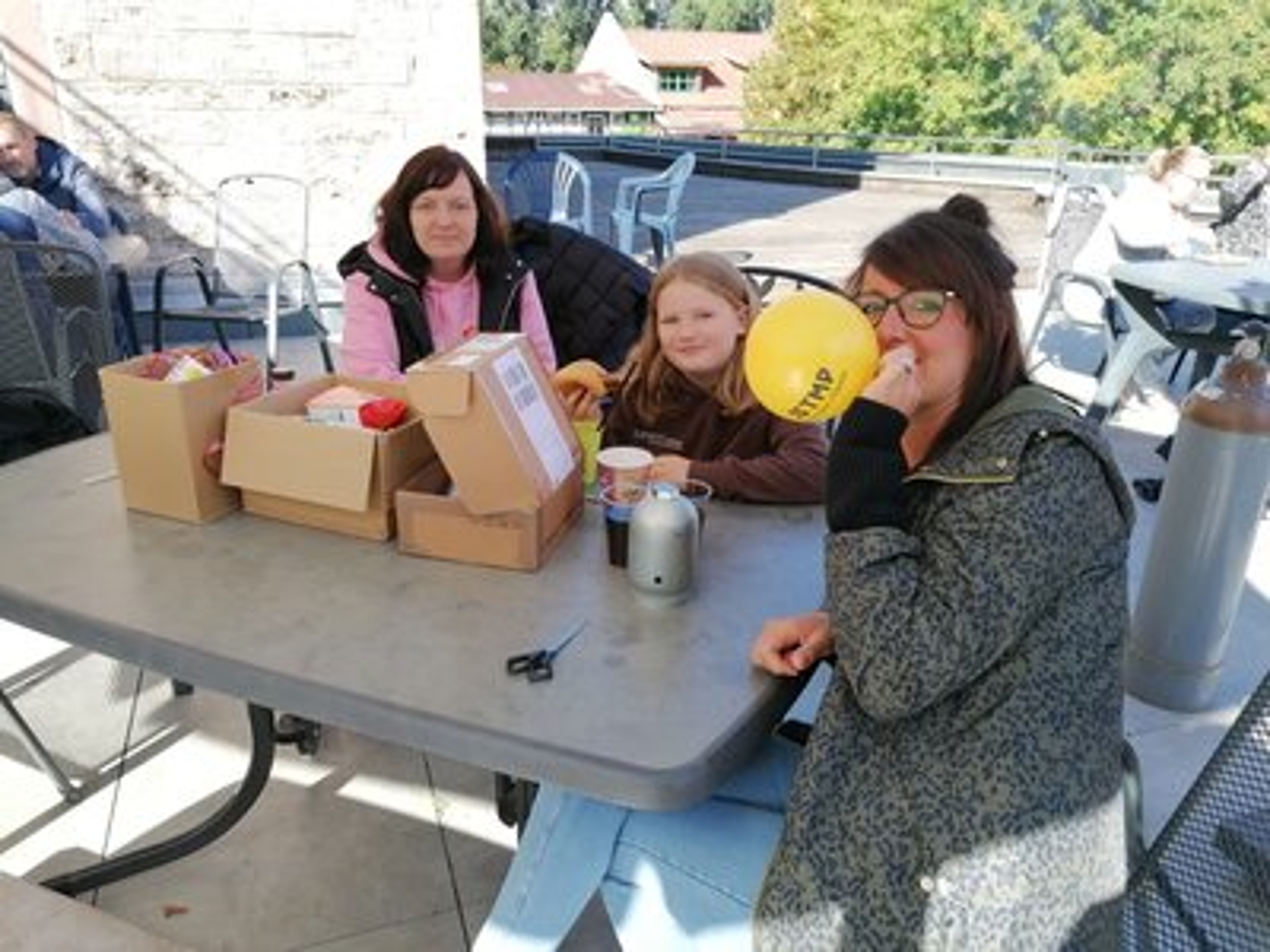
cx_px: 635
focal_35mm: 27
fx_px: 991
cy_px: 476
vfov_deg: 51.4
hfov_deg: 65.3
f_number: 1.8
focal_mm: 4.75
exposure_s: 1/329
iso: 50
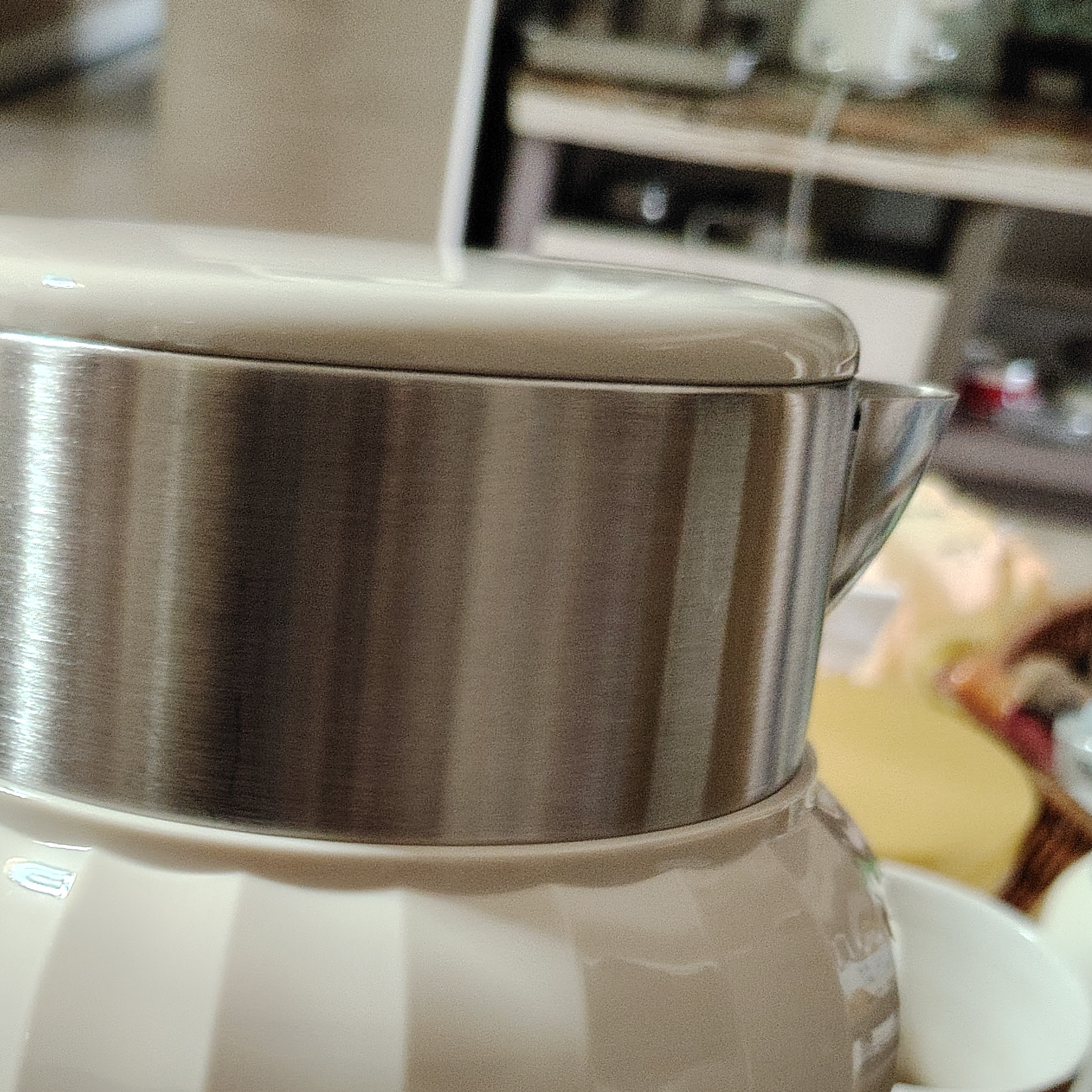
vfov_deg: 33.1
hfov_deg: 35.7
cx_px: 229
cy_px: 1143
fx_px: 1642
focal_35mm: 46
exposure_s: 1/100
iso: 6400
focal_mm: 5.25
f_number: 1.75
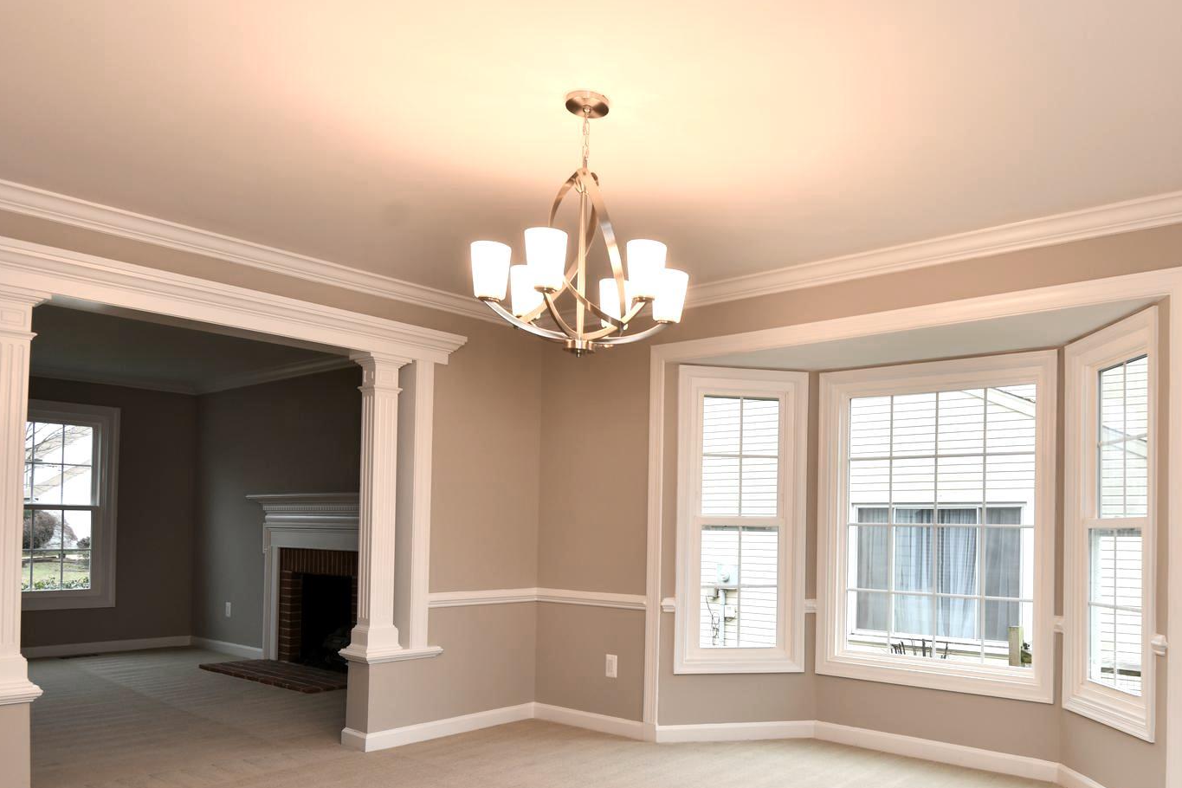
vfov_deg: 47.4
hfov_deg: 65.7
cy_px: 505
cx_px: 784
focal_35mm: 27
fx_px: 886
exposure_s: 1/60
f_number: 5.6
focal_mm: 18
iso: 200
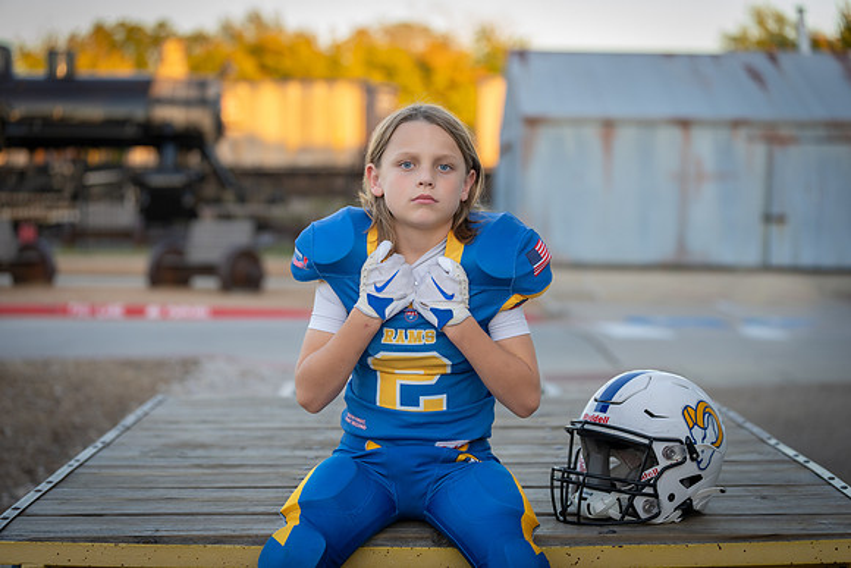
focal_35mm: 70
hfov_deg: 28.8
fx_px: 1655
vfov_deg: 19.5
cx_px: 426
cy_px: 284
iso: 320
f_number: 2.8
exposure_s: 1/320
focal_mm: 70
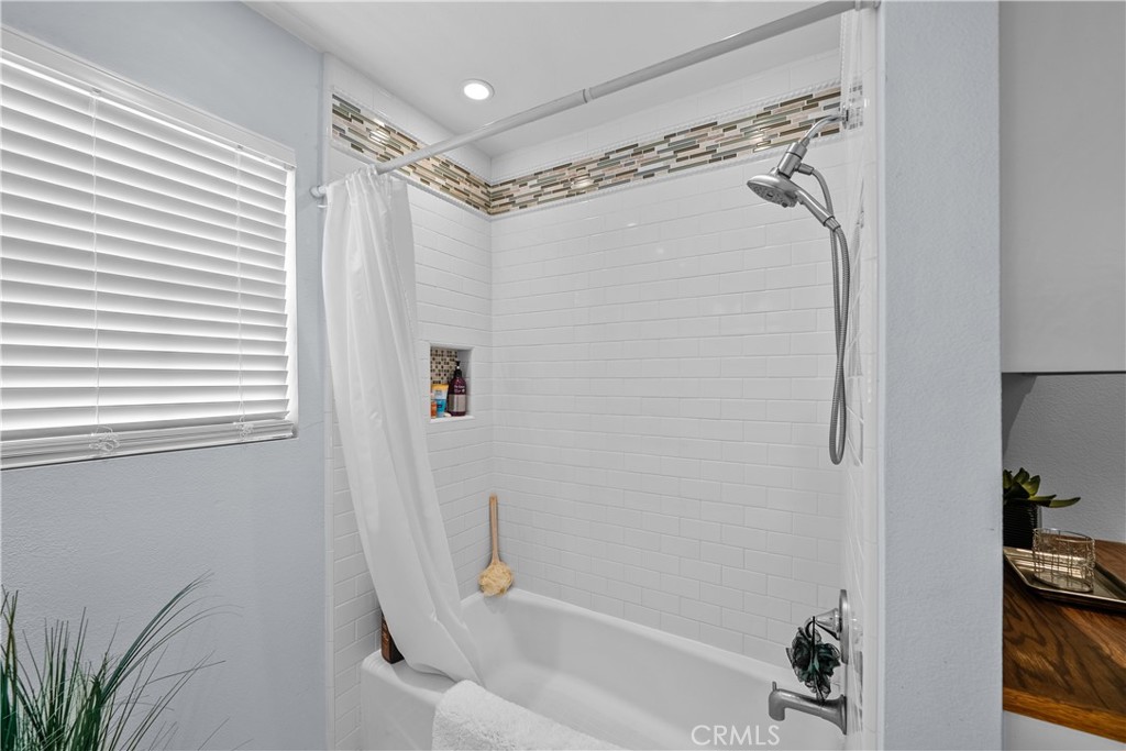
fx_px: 407
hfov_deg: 108.3
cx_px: 563
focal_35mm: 13
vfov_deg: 85.4
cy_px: 376
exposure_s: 1/2
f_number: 8
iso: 100
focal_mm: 13
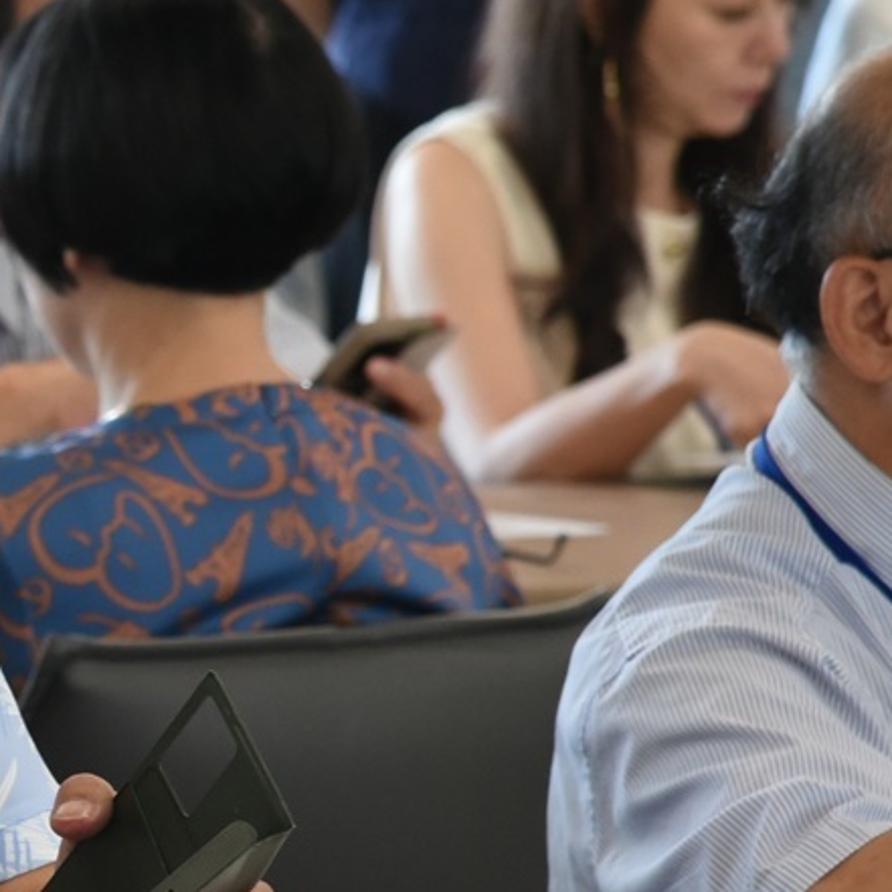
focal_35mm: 374
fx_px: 10903
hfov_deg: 4.6
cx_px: -590
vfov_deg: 4.7
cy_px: 578
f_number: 7.1
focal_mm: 120
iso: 2000
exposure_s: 1/160
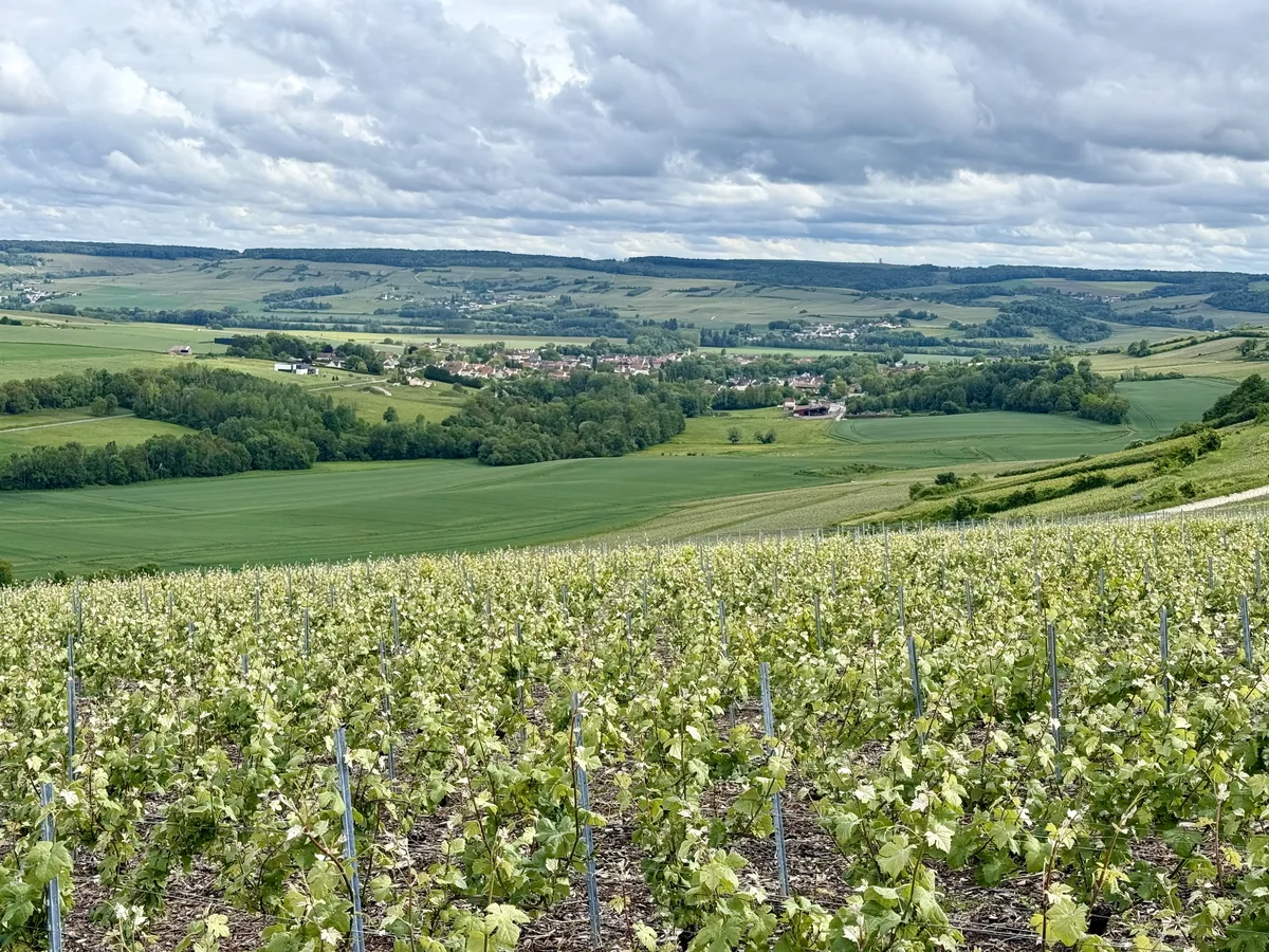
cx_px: 634
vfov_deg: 30.3
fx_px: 1760
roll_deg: -1.9
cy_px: 476
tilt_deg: -7.0
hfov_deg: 39.7
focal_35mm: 48
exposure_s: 1/2976
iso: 100
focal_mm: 6.76
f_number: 1.78
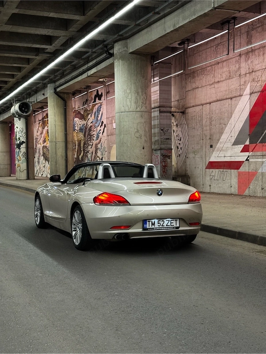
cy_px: 177
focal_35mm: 48
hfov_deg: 30.3
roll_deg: +1.0
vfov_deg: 39.7
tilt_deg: -1.9
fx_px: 492
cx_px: 133
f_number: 1.78
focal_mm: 6.76
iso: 160
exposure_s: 1/50
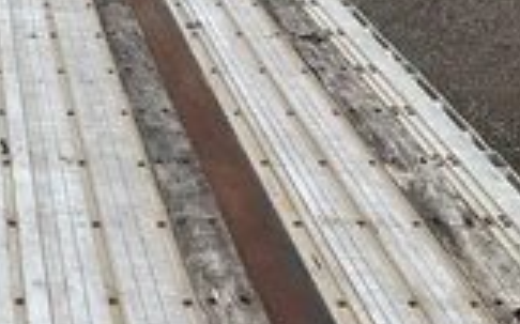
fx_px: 1076
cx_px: -45
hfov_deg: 25.3
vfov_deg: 17.1
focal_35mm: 76
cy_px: 180
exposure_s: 1/2320
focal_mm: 3
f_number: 1.8
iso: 25
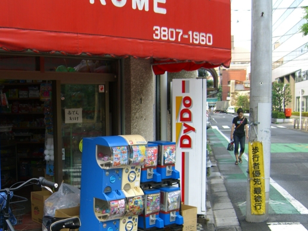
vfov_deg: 24.5
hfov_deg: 32.1
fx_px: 525
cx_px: 79
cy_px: 177
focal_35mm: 59
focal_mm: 7.9
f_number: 2.8
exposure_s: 1/200
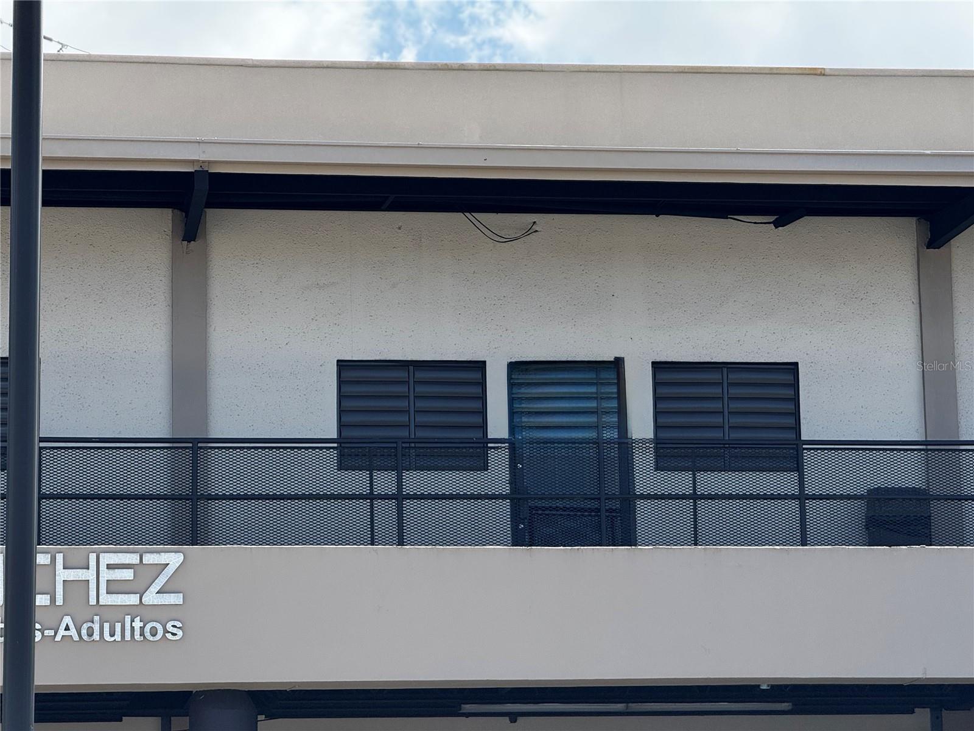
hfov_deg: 16.4
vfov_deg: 12.3
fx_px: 3376
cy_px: 366
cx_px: 487
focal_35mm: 120
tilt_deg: +10.3
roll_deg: +2.0
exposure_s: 1/655
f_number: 2.8
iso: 50
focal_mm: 15.66
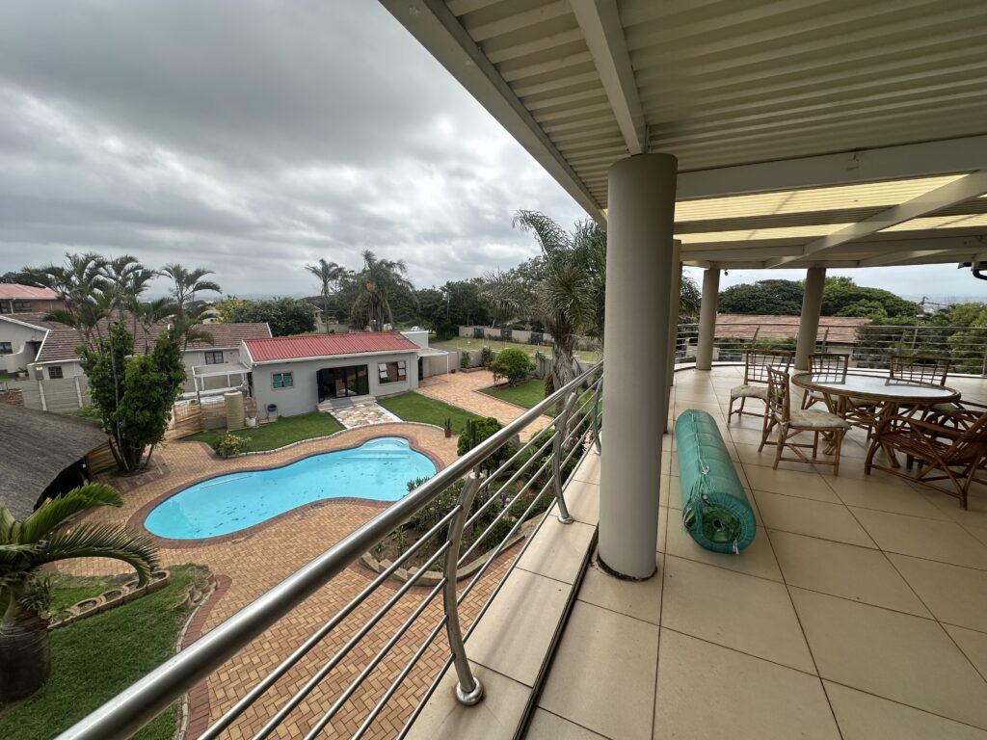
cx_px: 494
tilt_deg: -8.5
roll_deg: -2.2
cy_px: 370
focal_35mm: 14
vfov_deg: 85.7
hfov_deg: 102.1
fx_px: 399
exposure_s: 1/1984
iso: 40
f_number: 2.2
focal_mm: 2.22
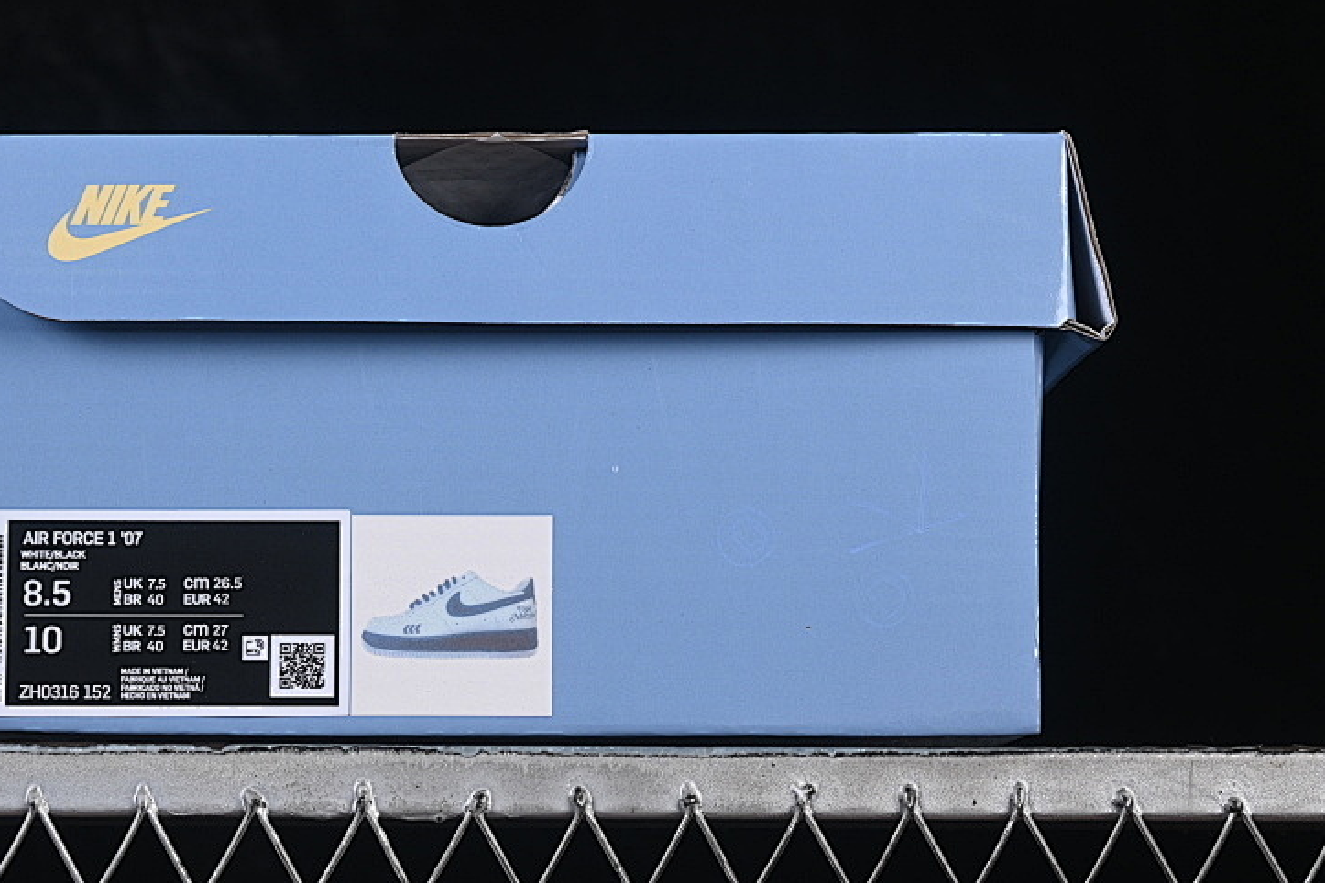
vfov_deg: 12.2
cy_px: 330
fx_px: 4122
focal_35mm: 112
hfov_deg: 18.2
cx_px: 482
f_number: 8
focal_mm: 50
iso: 160
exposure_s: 1/80
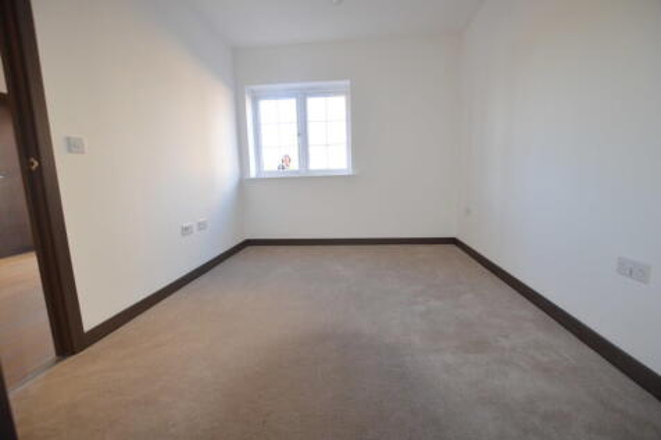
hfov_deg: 100.4
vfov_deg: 77.3
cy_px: 220
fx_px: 275
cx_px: 330
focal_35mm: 15
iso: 400
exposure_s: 1/100
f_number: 4
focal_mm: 10
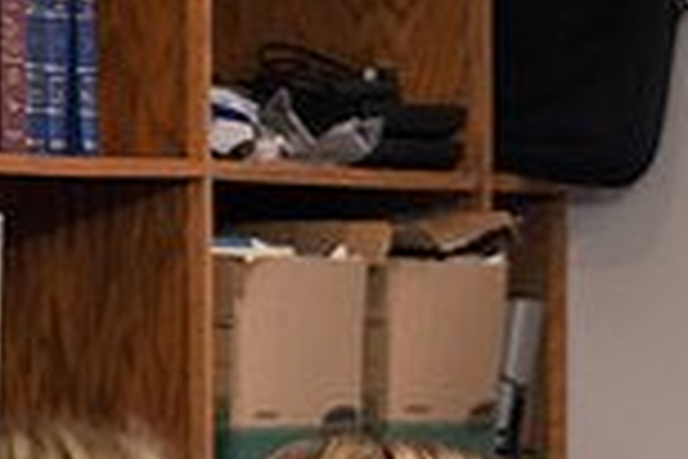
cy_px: 848
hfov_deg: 5.2
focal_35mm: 399
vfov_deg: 3.4
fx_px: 7625
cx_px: 746
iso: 1000
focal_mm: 105
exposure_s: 1/160
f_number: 3.2
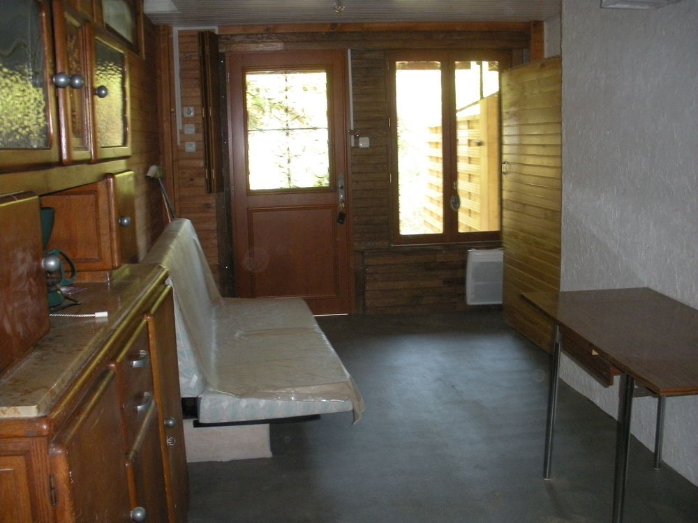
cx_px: 349
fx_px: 706
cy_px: 262
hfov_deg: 52.6
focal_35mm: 35
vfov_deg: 40.7
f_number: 3.5
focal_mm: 6.3
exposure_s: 1/30
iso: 400
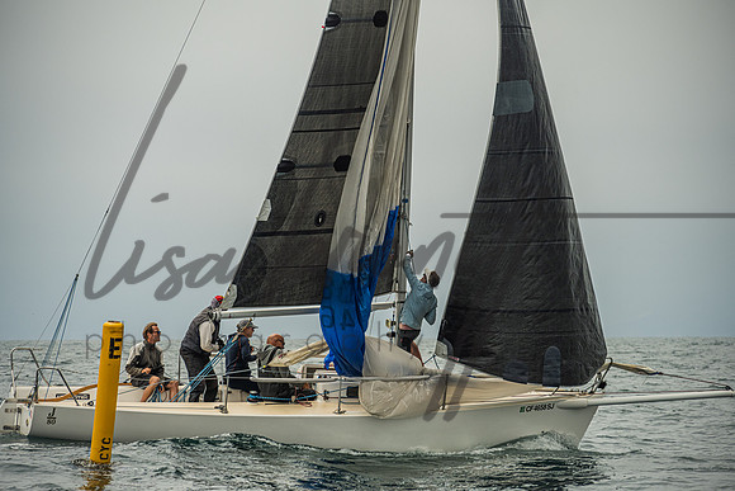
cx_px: 368
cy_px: 246
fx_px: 3778
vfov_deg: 7.4
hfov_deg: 11.1
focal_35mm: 185
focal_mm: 185
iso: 400
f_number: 6.3
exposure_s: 1/1600
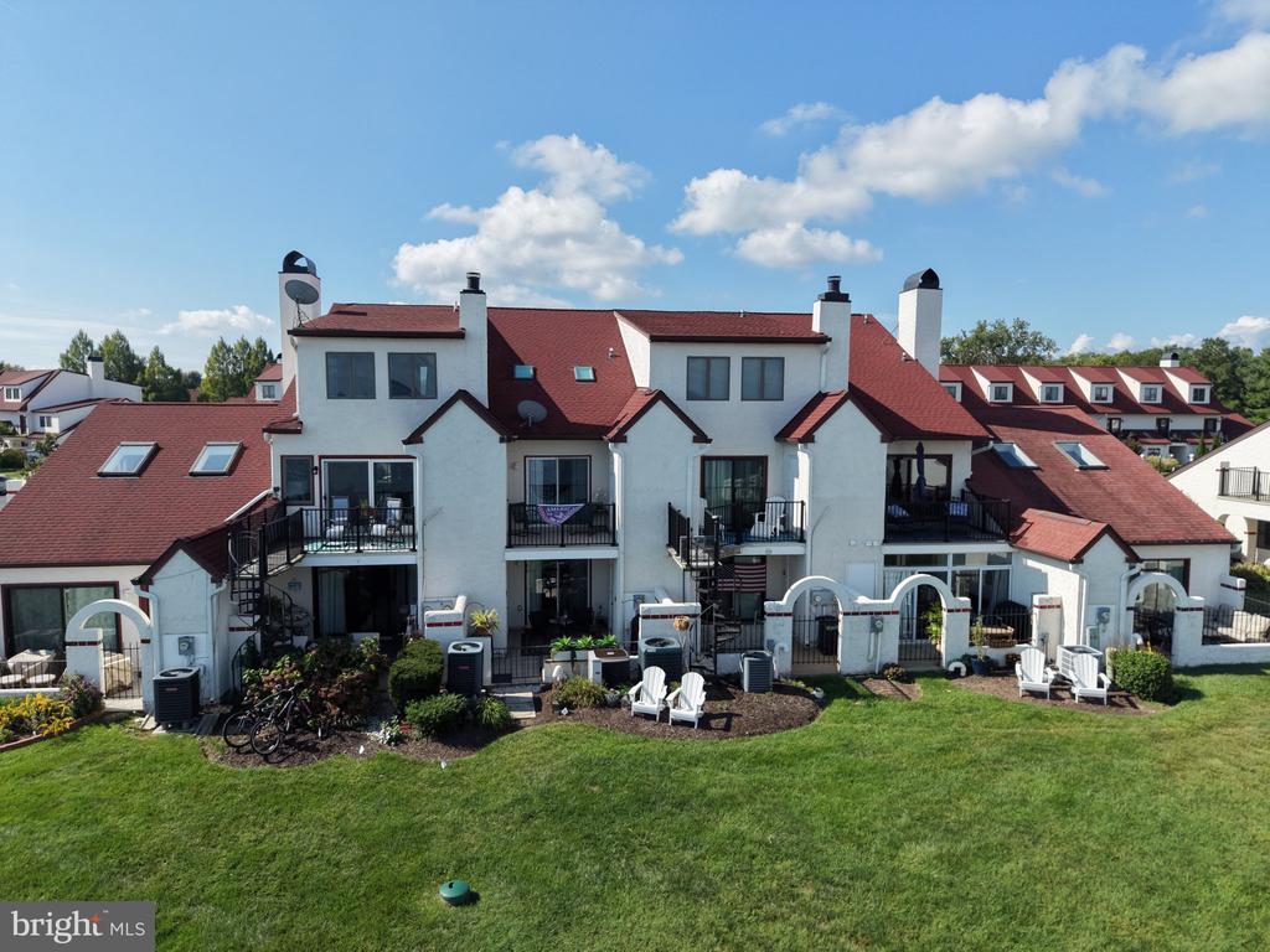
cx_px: 635
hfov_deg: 71.6
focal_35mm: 24
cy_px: 476
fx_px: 881
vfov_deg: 56.8
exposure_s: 1/6000
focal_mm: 8.67
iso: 290
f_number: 1.8
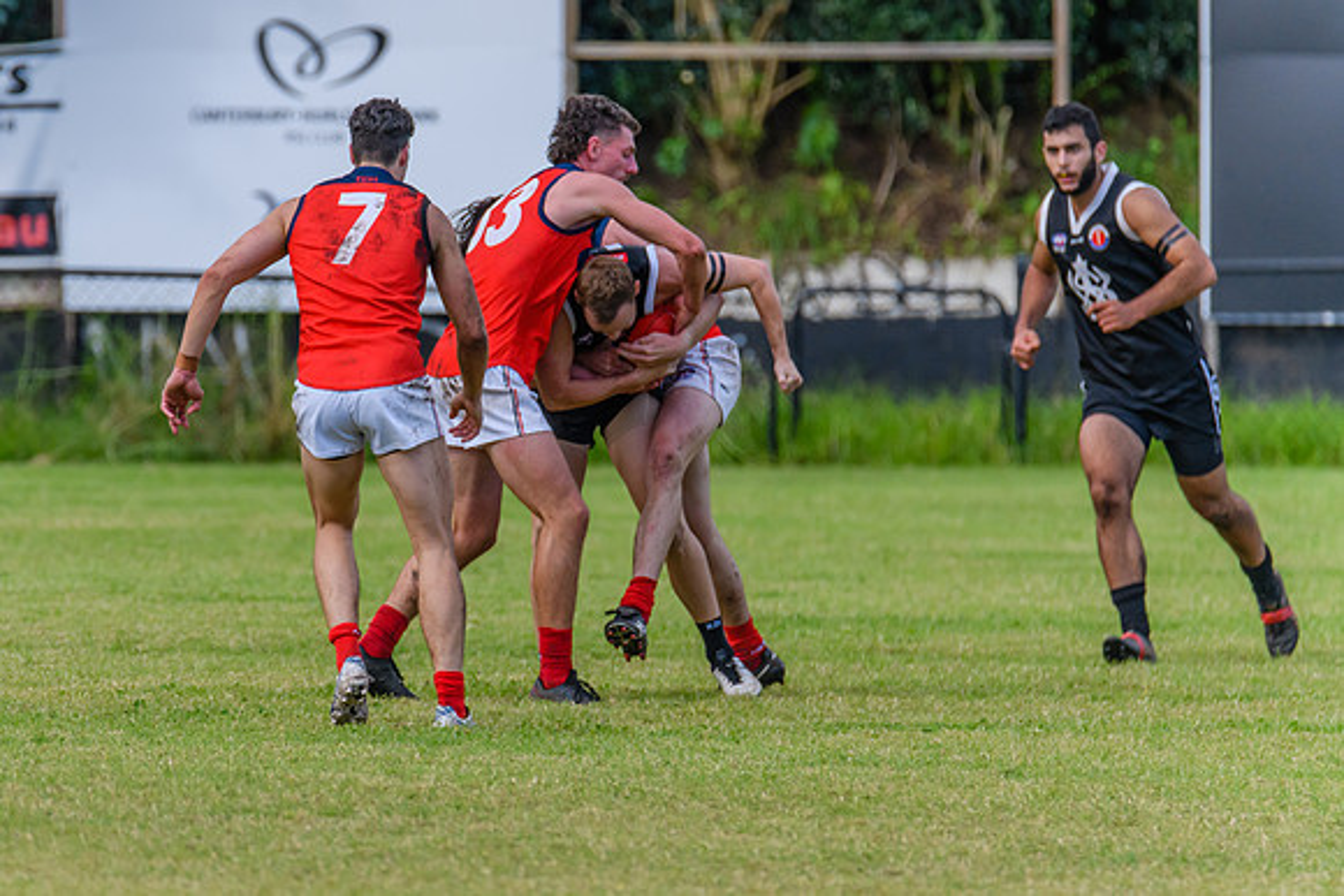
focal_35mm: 817
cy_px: 405
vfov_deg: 1.7
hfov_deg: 2.5
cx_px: 486
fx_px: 30502
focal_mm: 600
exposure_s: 1/2000
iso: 1250
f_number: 6.3
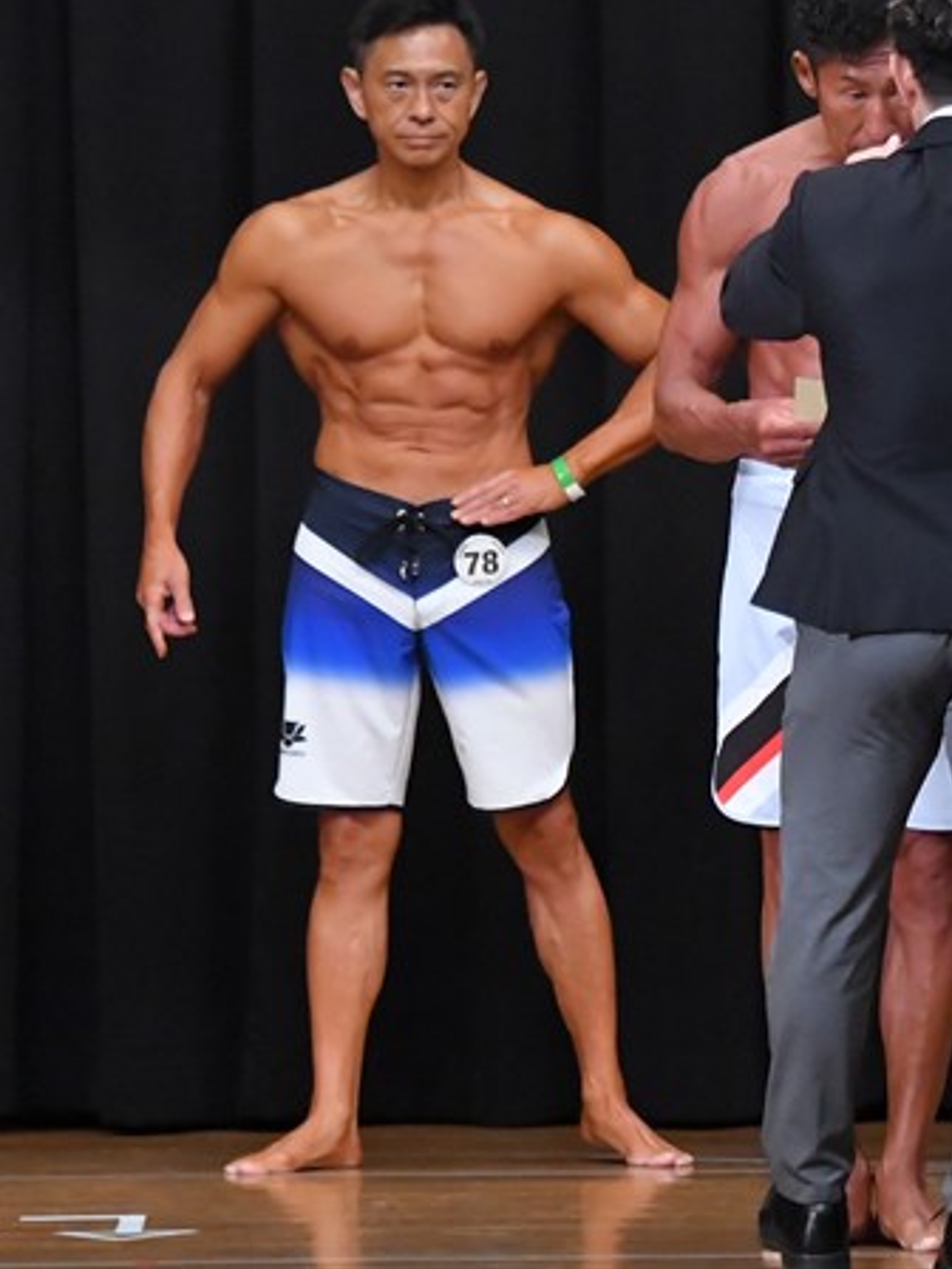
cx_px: 962
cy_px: 541
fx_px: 15548
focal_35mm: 424
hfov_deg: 3.5
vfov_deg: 4.7
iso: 8000
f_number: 5.6
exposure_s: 1/400
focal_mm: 170
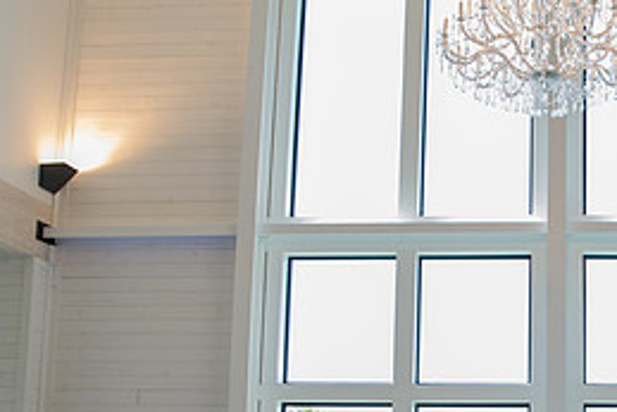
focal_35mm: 56
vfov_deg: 23.6
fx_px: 960
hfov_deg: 33.5
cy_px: 373
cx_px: 566
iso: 500
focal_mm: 24
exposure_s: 1/160
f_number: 3.5
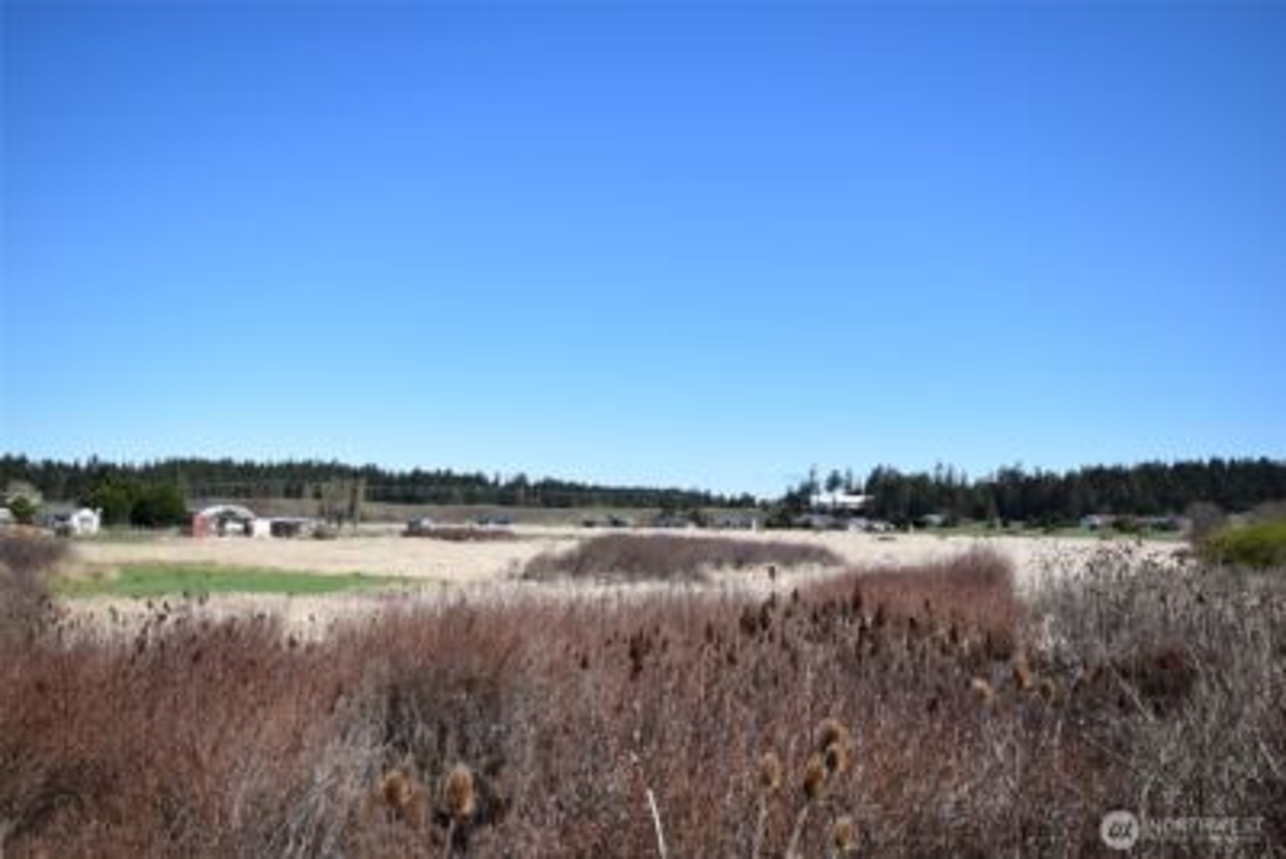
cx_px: 643
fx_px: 1072
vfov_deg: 43.6
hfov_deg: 61.9
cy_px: 430
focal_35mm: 30
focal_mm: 20
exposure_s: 1/320
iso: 200
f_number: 9
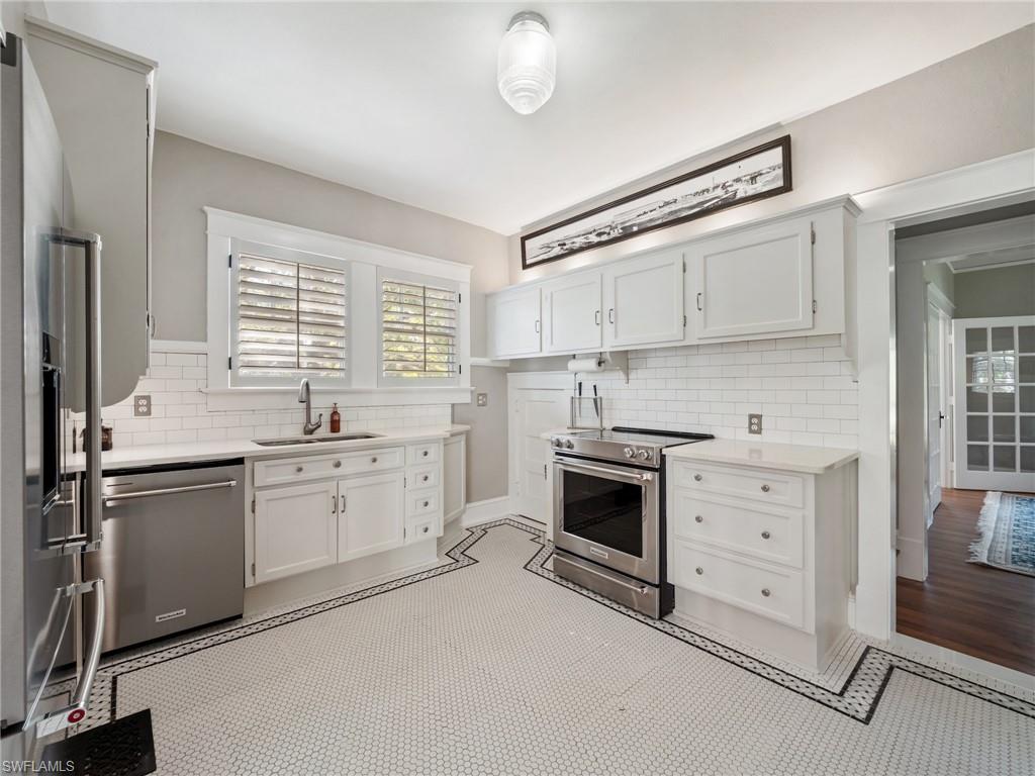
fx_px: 419
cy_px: 388
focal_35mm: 14
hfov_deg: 102.1
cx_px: 518
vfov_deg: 85.7
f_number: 7.1
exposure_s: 1/4
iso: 200
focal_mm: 7
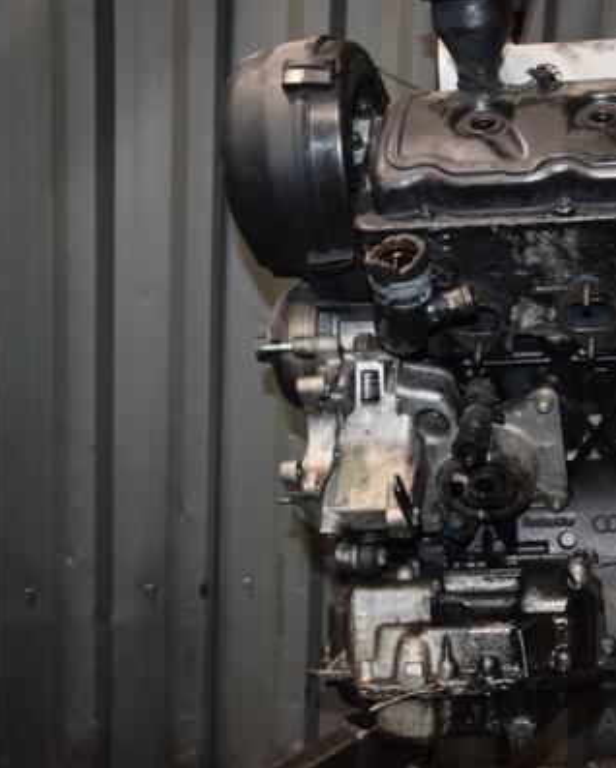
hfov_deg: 28.5
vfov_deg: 36.6
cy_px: 383
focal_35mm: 51
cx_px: 560
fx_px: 1161
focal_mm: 24
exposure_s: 1/60
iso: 800
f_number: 5
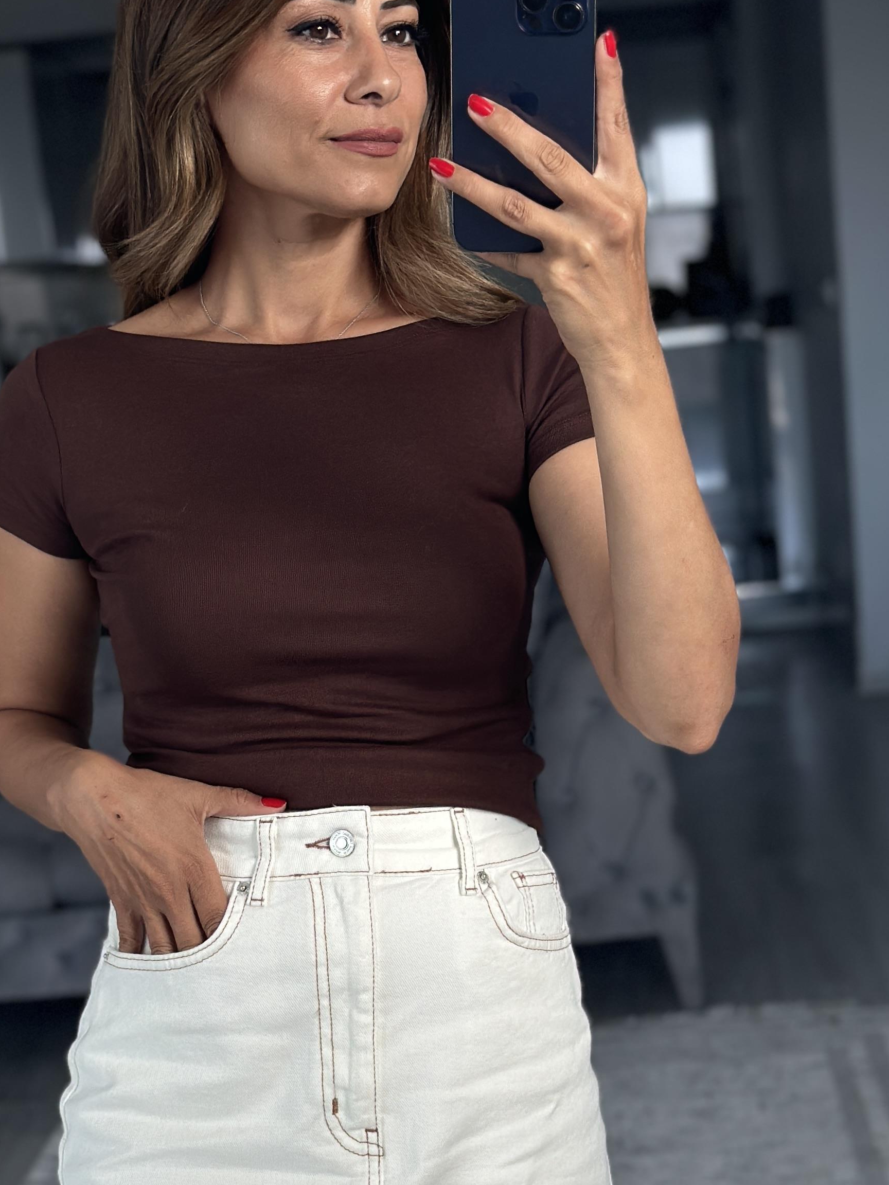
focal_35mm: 84
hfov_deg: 17.5
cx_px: 306
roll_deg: +6.3
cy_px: 752
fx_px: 2876
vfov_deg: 23.2
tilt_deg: -18.3
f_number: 1.78
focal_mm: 6.86
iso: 64
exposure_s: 1/146
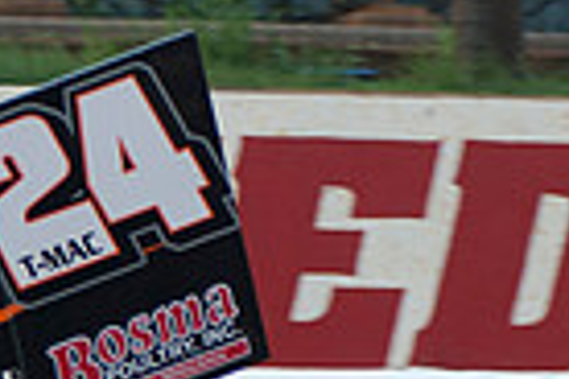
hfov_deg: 3.3
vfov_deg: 2.2
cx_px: -536
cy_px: 573
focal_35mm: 630
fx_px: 9957
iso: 200
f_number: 3.5
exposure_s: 1/400
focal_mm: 100
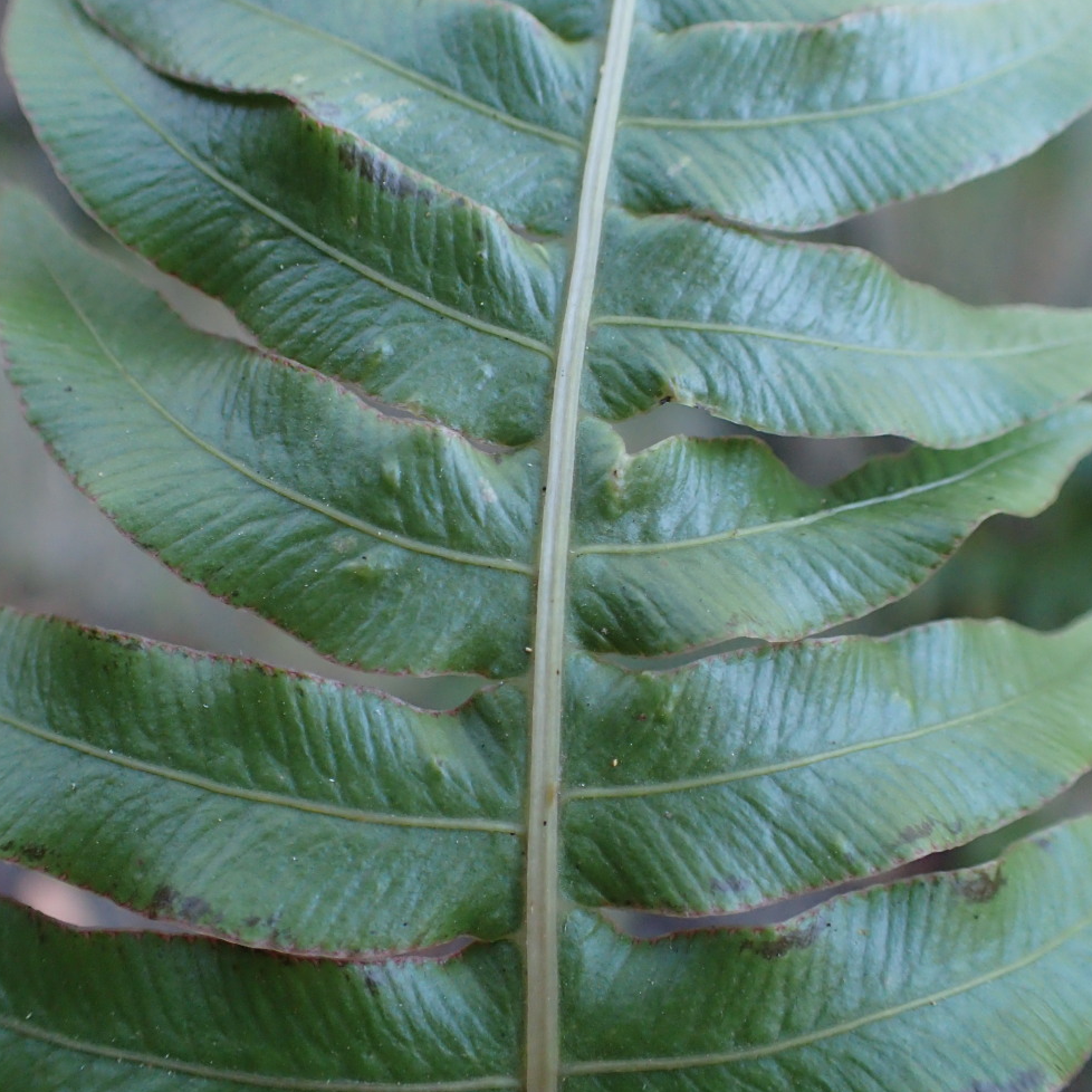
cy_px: 492
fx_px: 1321
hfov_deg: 44.9
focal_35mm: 37
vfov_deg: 44.9
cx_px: 544
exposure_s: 1/125
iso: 400
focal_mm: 5.5
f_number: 2.3
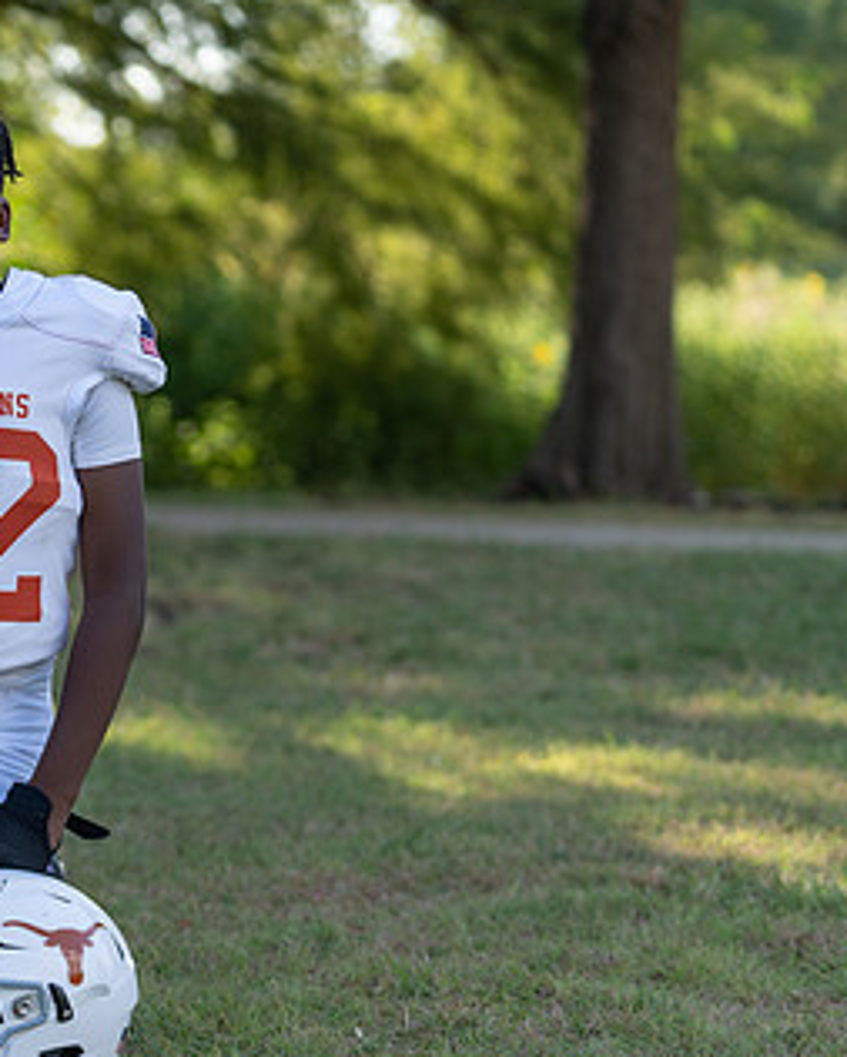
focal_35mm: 153
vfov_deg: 12.6
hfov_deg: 10.0
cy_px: 556
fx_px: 4792
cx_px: -39
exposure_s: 1/400
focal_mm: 80
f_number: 2.8
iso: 100
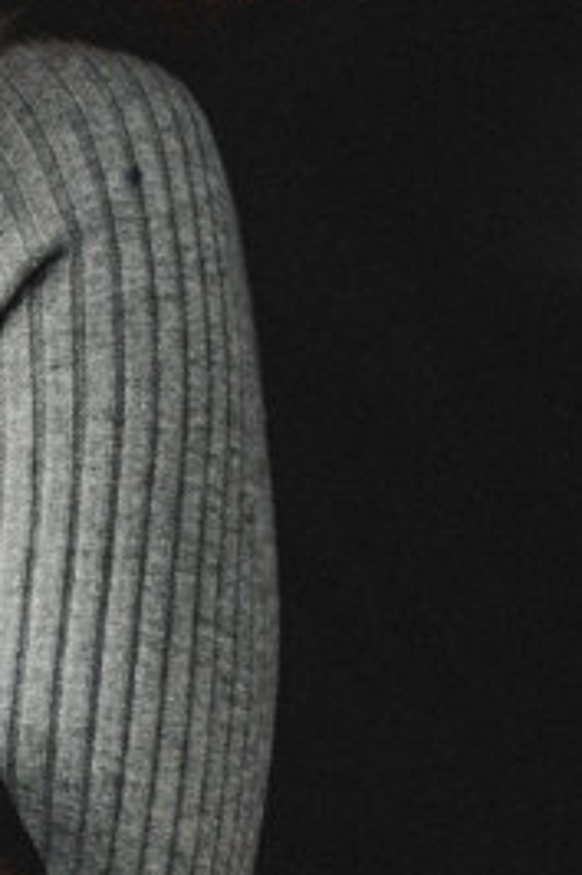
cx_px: -273
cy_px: 490
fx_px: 4929
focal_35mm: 203
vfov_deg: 10.1
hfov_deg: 6.7
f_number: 1.8
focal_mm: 50
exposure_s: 1/160
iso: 250
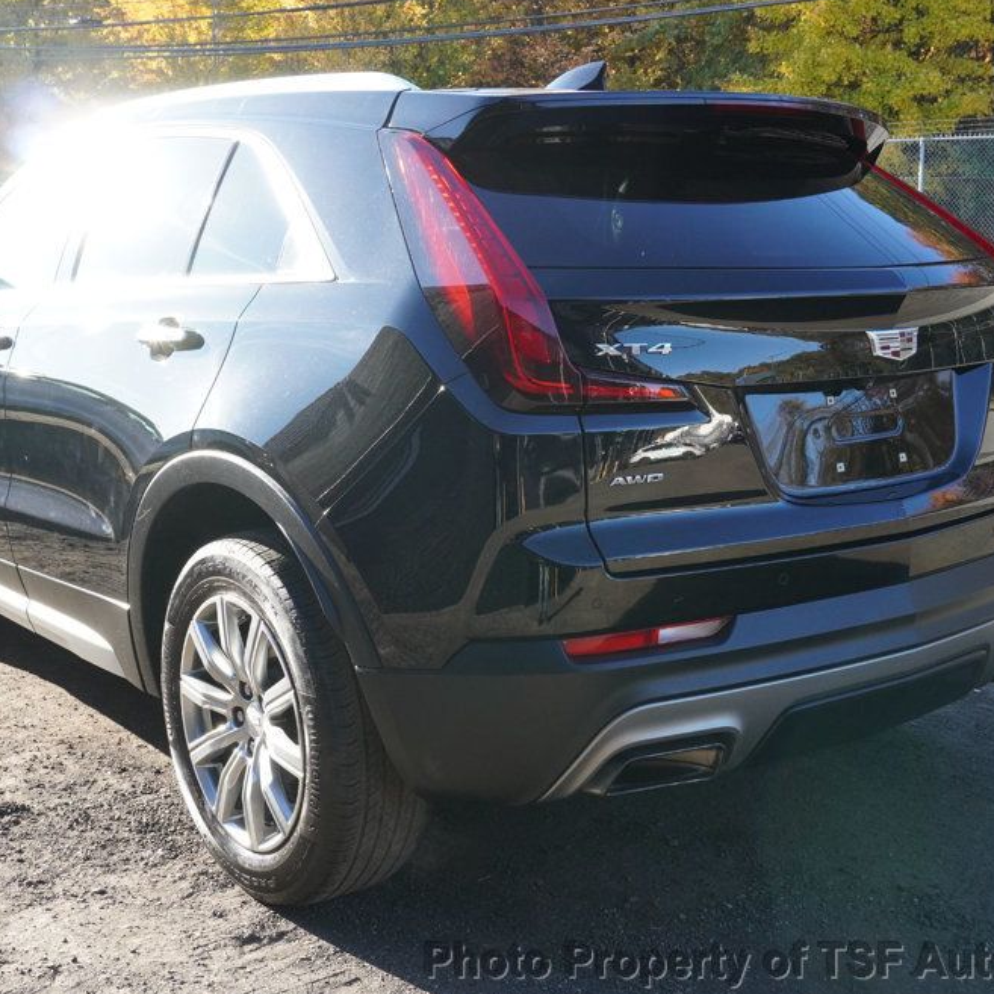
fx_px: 1483
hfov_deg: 37.0
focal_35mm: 46
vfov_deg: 37.0
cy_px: 491
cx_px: 454
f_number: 9
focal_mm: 23
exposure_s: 1/250
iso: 1000
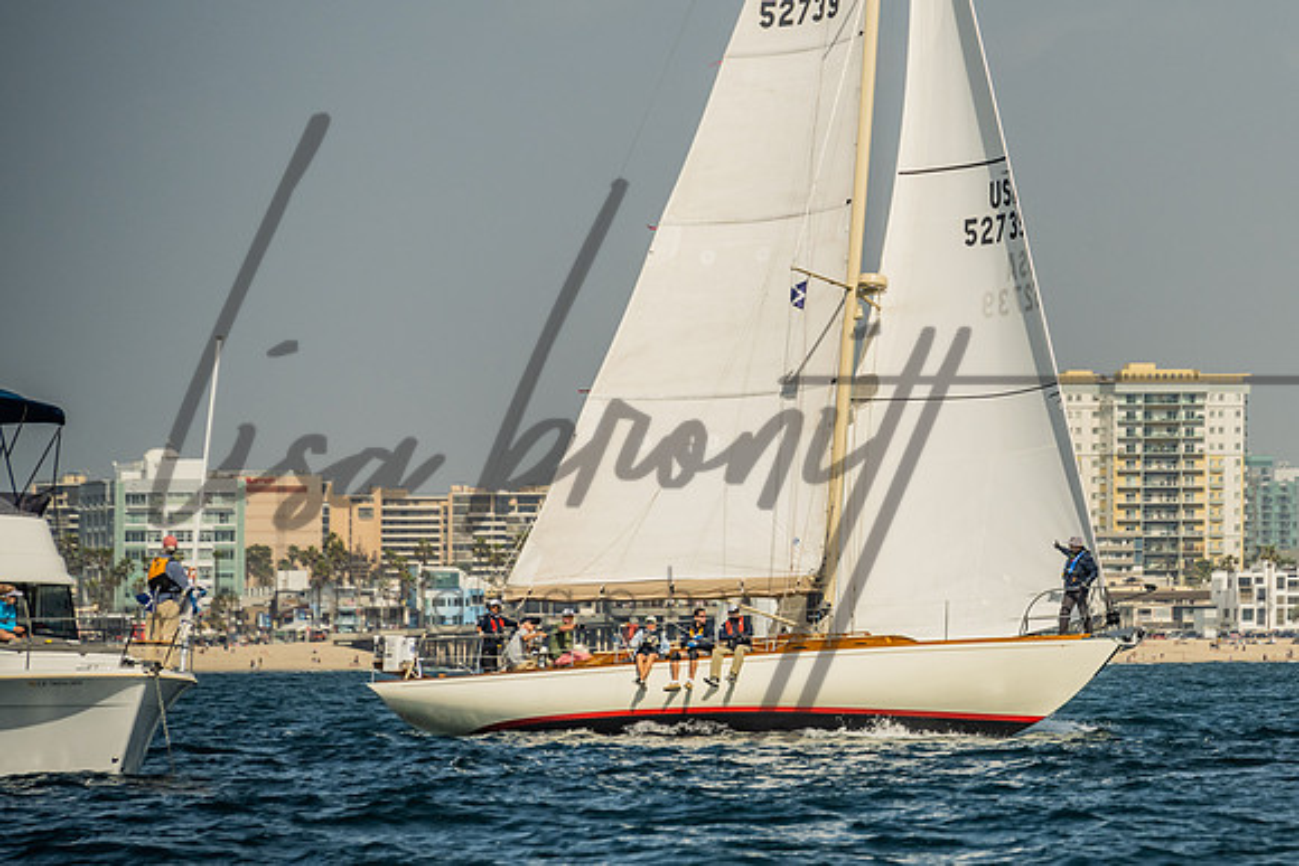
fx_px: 11058
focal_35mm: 306
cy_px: 458
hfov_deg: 6.7
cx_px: 994
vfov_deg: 4.5
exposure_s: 1/1250
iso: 320
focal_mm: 200
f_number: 6.3
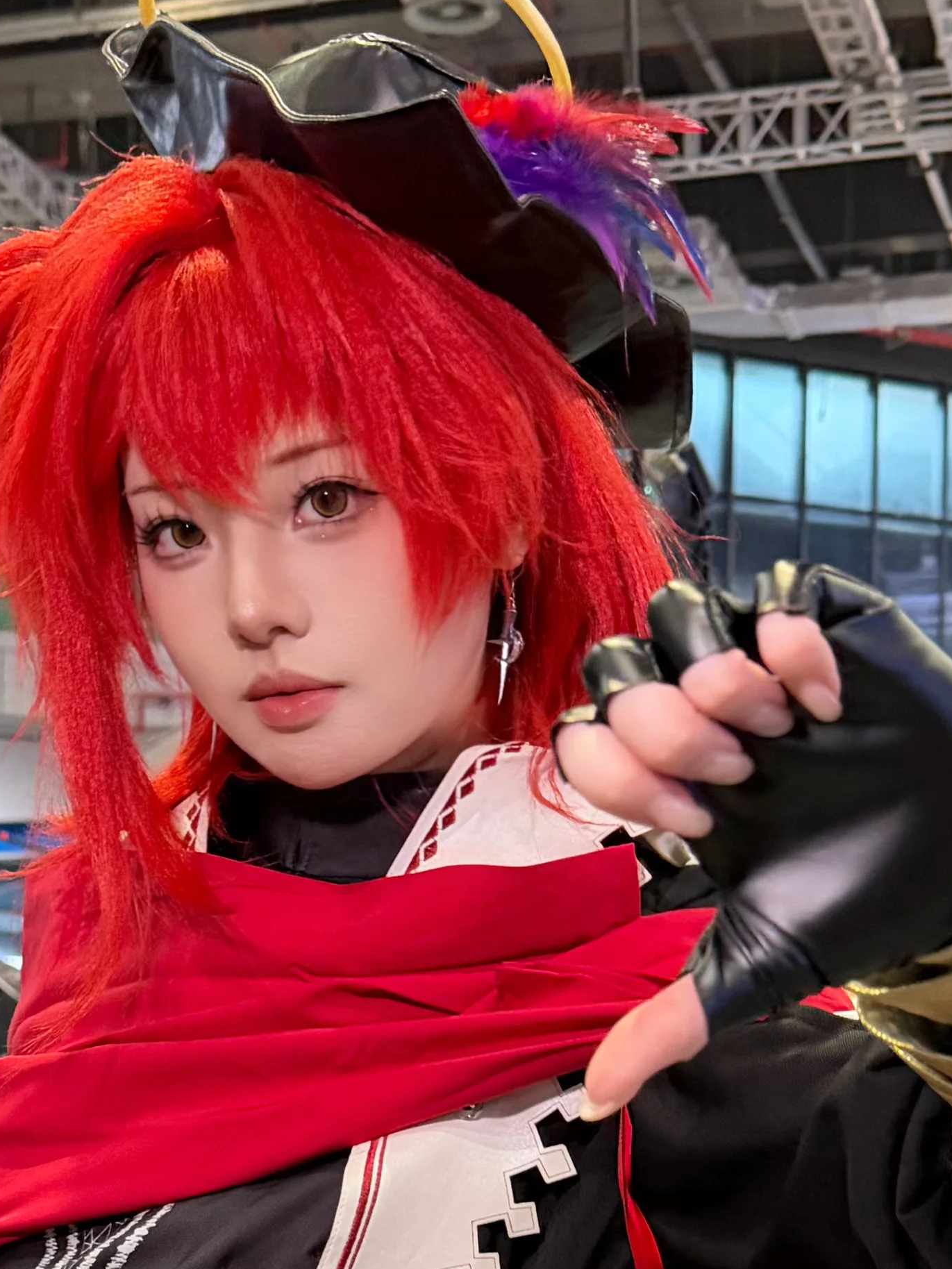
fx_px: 2750
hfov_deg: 19.6
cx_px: 324
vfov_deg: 25.1
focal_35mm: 75
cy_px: 1179
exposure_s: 1/50
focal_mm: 6.76
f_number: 1.78
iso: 800
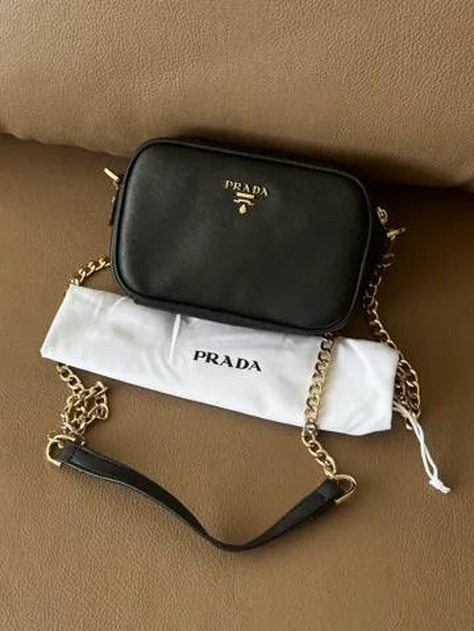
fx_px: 876
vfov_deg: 39.7
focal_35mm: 48
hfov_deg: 30.3
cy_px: 316
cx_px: 237
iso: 64
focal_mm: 6.86
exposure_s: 1/120
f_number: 1.8
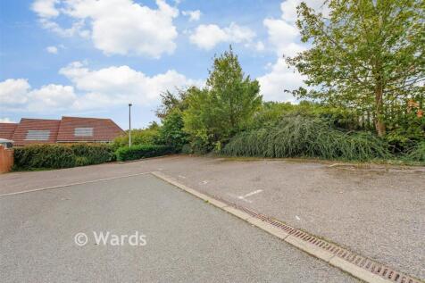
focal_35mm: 14
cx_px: 212
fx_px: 165
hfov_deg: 104.3
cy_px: 142
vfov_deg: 81.2
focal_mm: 14
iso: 100
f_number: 8
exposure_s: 1/200
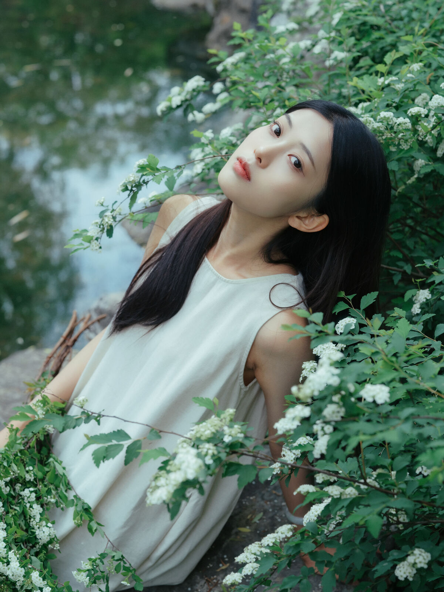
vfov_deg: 30.7
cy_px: 296
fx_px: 1077
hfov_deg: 23.3
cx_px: 222
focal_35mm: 63
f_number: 5.6
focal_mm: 80
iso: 640
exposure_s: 1/500
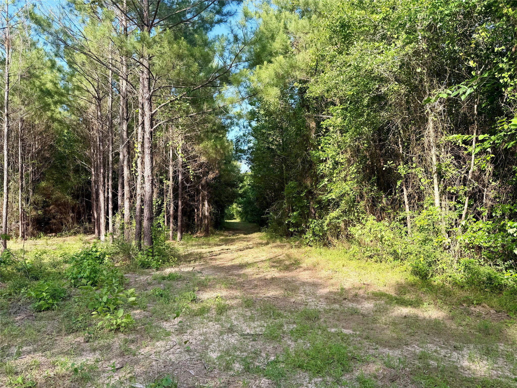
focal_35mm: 24
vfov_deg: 56.8
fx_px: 358
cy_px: 194
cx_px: 258
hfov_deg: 71.6
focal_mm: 6.76
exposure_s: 1/689
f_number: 1.78
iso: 80
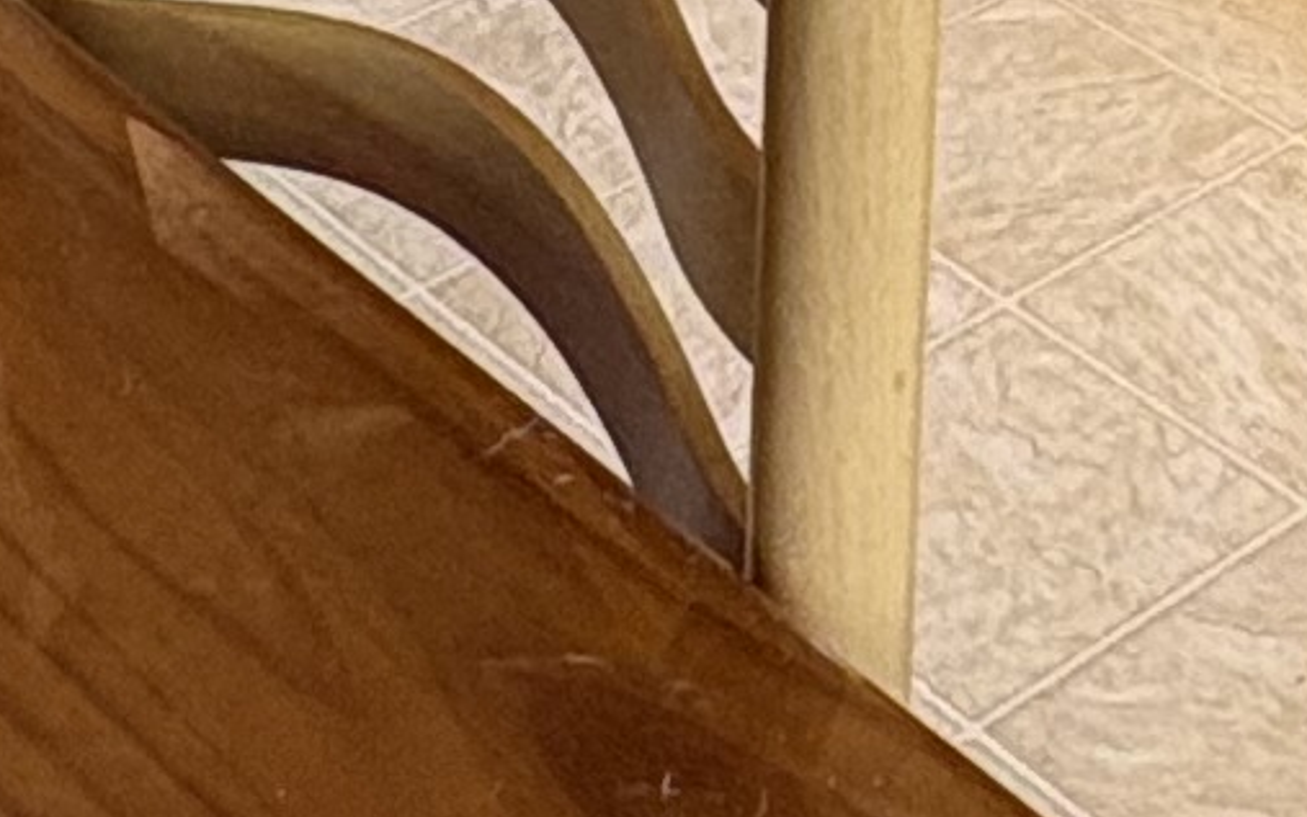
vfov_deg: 9.4
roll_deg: +0.7
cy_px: -1389
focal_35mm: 118
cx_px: 972
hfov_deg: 17.6
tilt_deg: -12.7
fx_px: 4204
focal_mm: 2.22
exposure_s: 1/60
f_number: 2.2
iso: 200
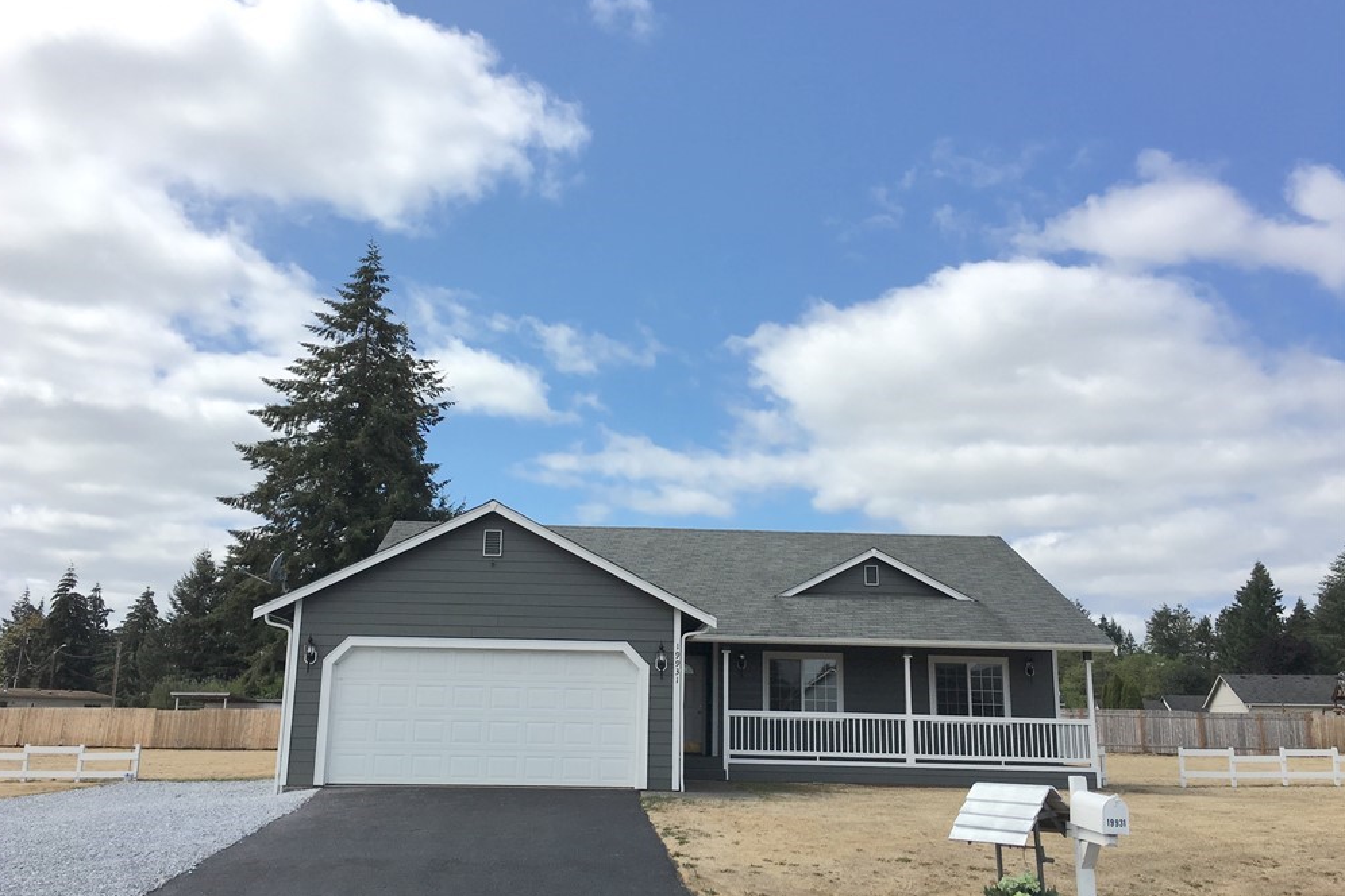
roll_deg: -0.7
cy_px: 471
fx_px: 1158
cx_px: 656
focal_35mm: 31
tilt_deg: +13.4
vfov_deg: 42.3
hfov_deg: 60.3
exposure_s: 1/2747
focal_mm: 4.15
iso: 25
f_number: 2.2
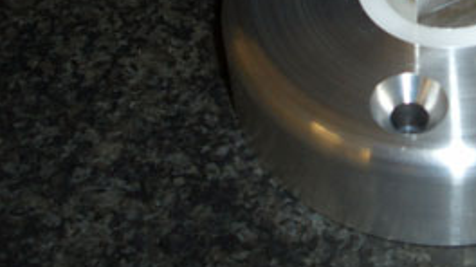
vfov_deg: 12.1
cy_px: 17
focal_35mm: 99
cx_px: 439
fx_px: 1249
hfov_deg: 21.1
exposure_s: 1/60
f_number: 3.1
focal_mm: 8.2
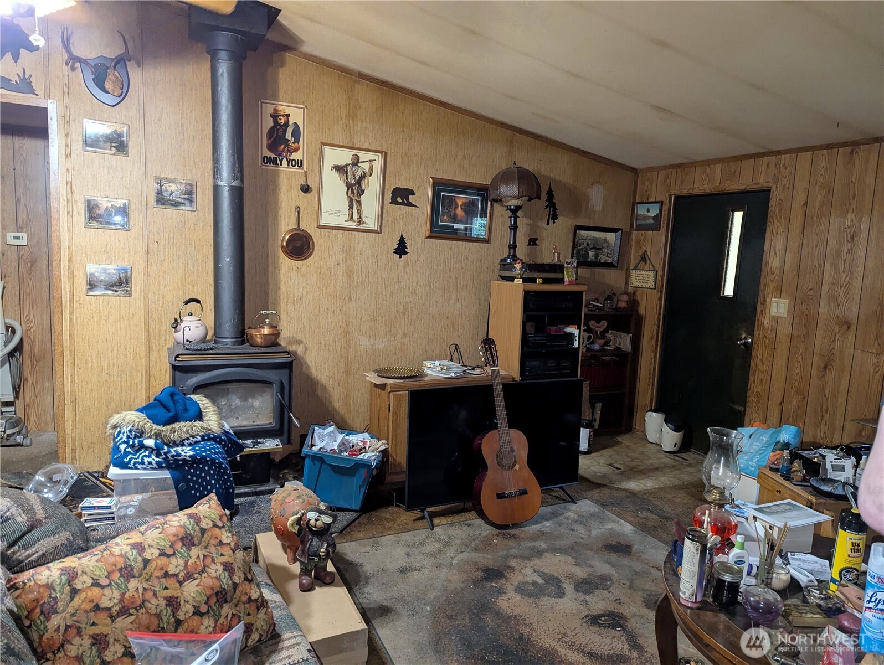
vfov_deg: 56.9
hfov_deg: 71.5
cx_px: 442
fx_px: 614
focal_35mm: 24
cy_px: 332
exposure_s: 1/45.6
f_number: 1.85
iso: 1650
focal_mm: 6.81
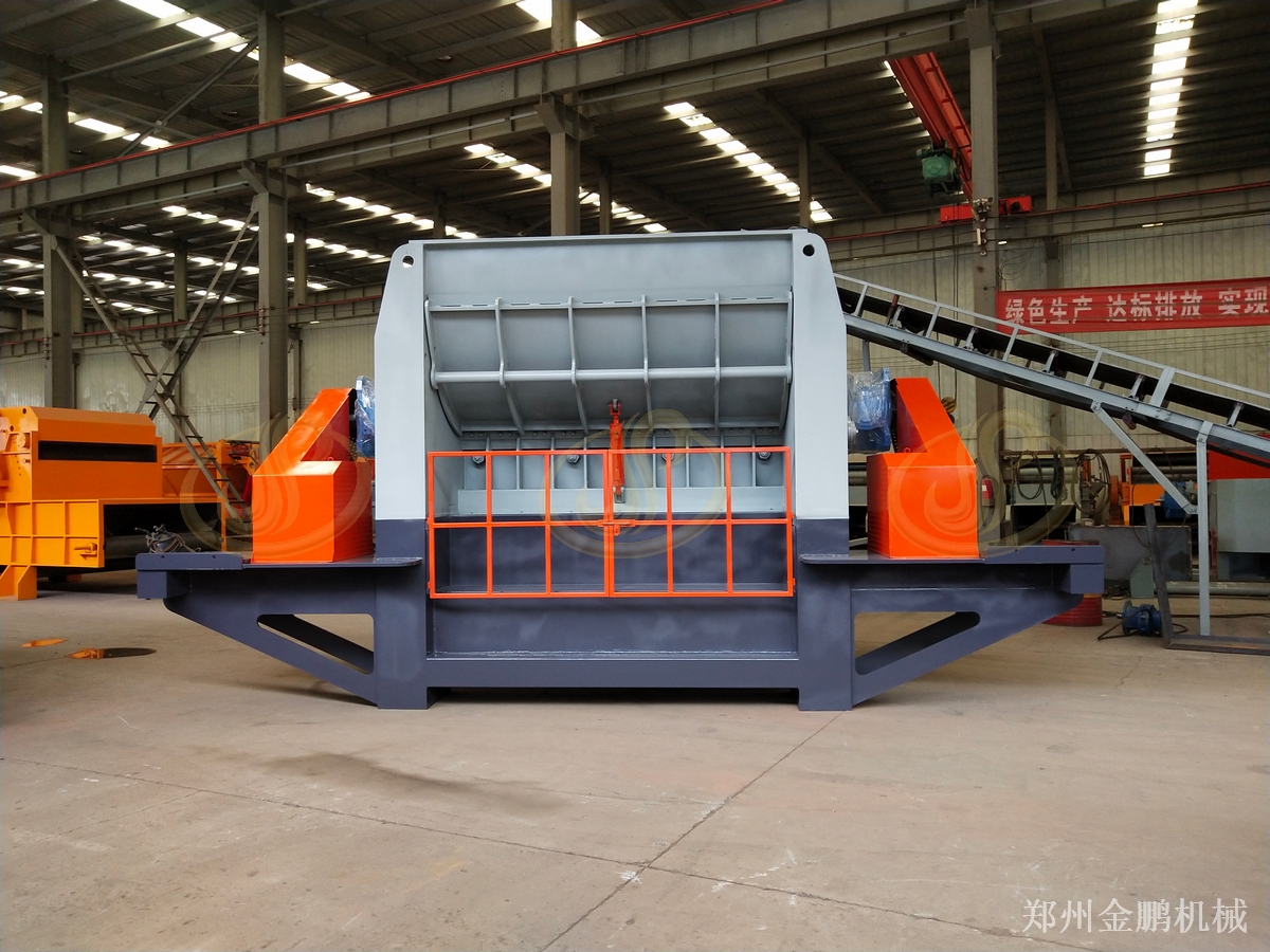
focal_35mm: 30
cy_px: 476
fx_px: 1101
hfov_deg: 60.0
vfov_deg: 46.8
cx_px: 635
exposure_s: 1/100
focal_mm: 3.95
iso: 247
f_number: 1.8
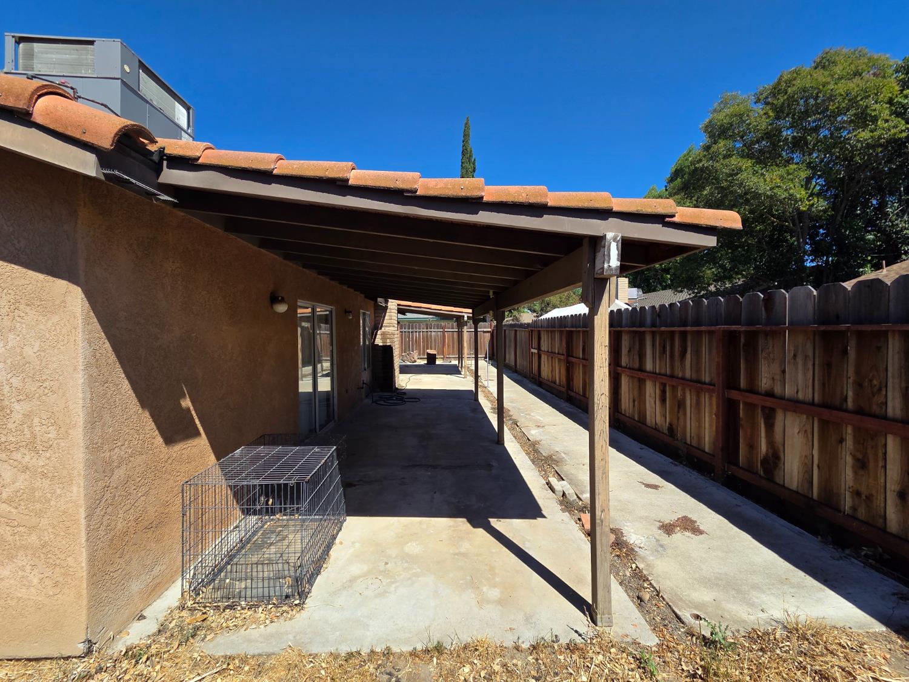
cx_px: 454
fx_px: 341
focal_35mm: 13
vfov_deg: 89.9
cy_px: 341
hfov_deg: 106.2
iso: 64
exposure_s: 1/2000
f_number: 2.2
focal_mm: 2.2
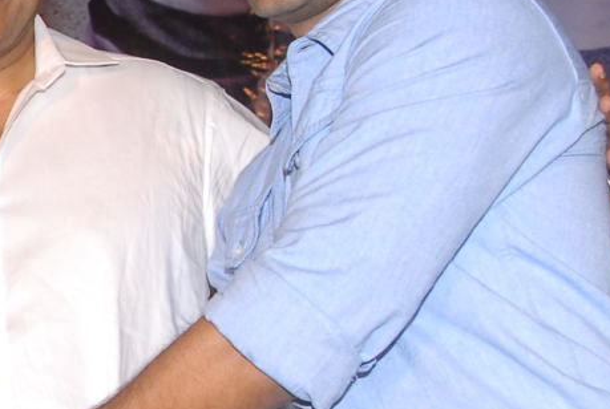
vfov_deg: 10.1
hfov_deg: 14.1
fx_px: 2309
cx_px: -287
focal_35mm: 136
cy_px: 260
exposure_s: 1/125
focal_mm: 26
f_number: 6.3
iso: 320
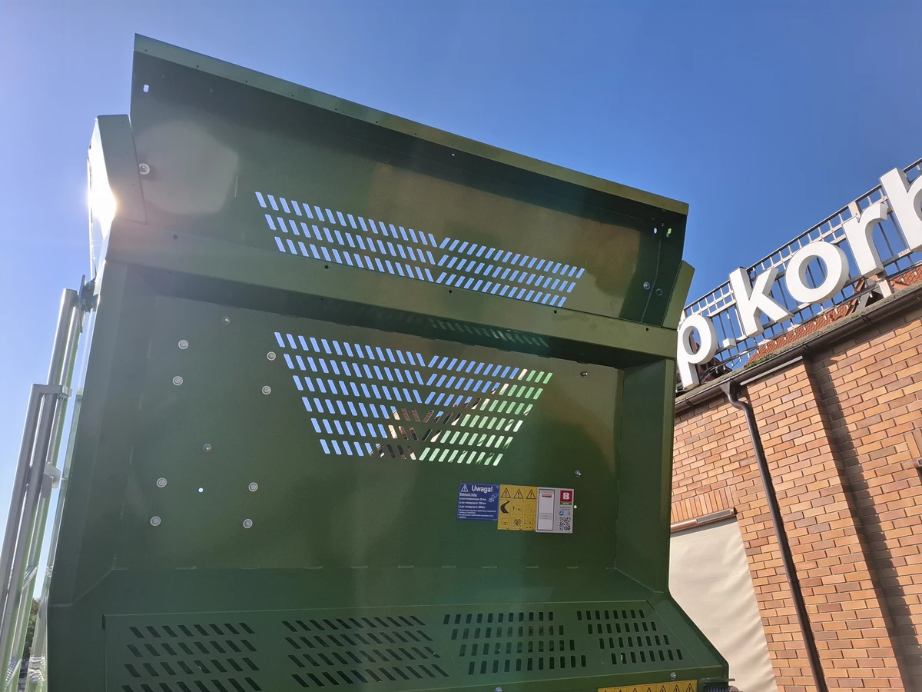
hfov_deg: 73.9
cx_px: 461
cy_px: 346
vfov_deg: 58.9
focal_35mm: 23
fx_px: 613
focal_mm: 5.54
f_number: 1.8
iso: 50
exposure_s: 1/1706
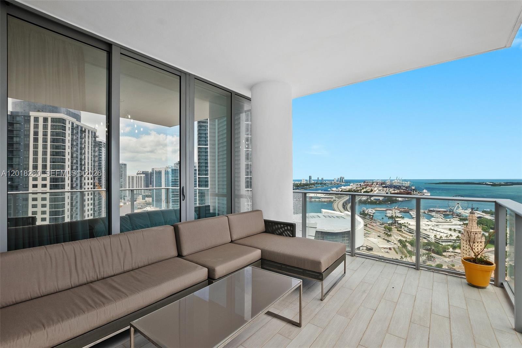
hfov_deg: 100.4
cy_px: 174
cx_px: 261
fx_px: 217
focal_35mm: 15
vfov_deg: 77.3
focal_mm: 10
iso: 200
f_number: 8
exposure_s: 1/125
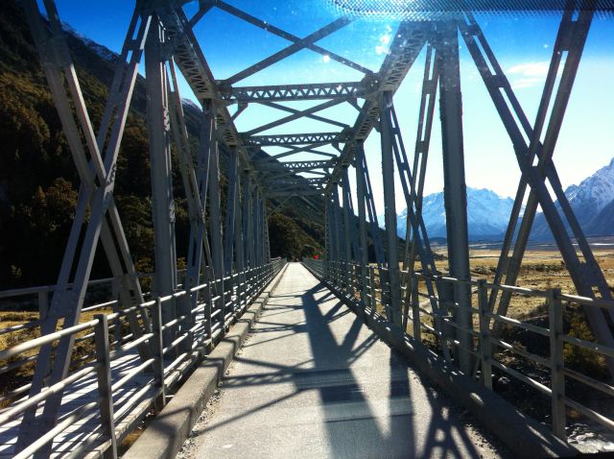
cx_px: 307
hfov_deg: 52.7
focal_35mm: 35
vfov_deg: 40.6
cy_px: 230
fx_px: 620
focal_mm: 3.85
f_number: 2.8
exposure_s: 1/686
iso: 80
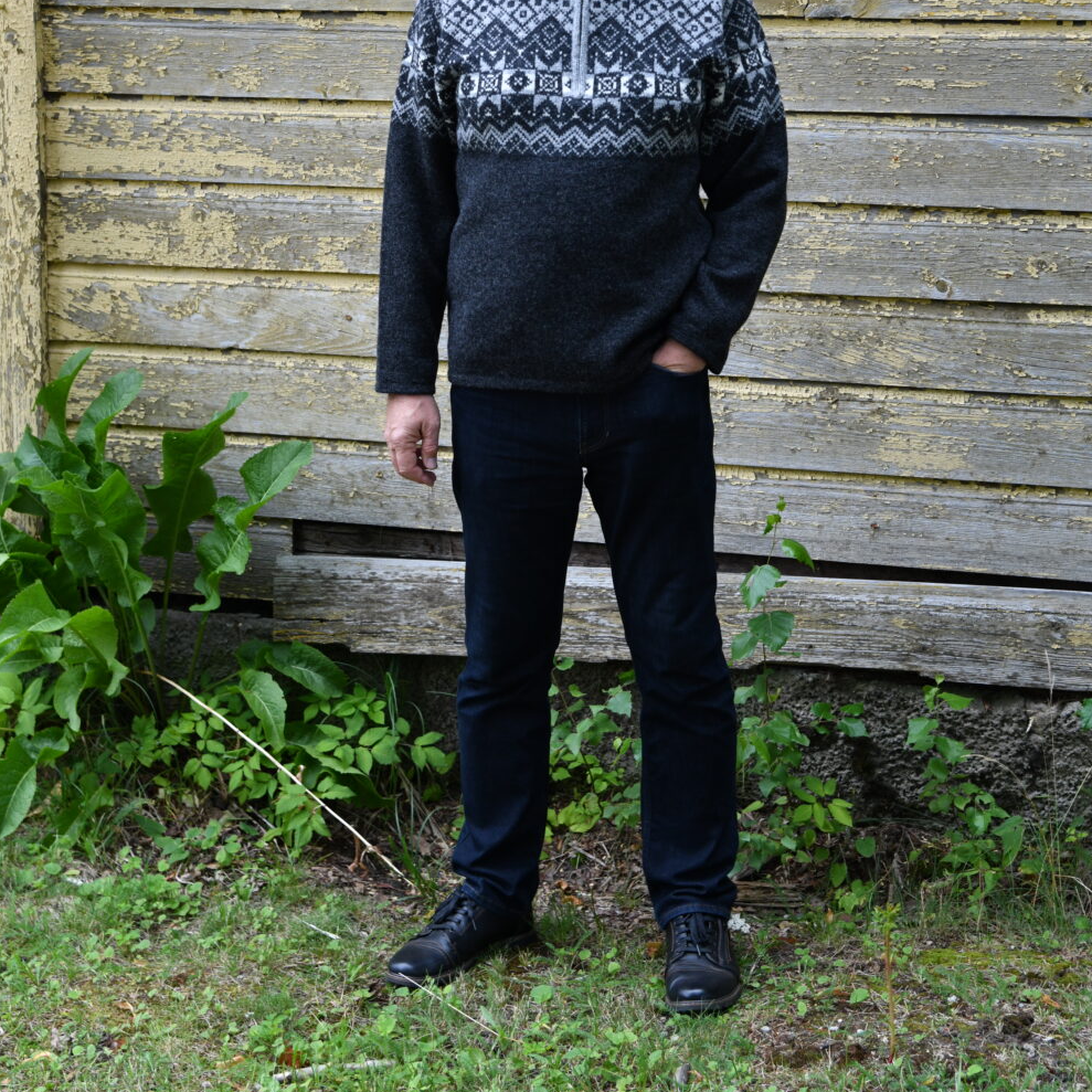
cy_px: 328
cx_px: 550
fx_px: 2391
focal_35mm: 67
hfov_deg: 25.7
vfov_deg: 25.5
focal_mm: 52
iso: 800
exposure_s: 1/180
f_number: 6.7
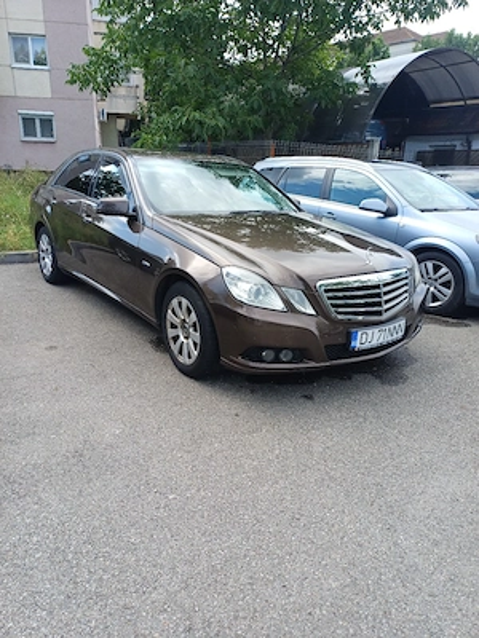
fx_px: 461
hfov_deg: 54.9
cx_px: 240
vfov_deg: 69.4
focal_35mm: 25
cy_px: 319
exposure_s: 1/417
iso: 50
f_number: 1.8
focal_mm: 4.65
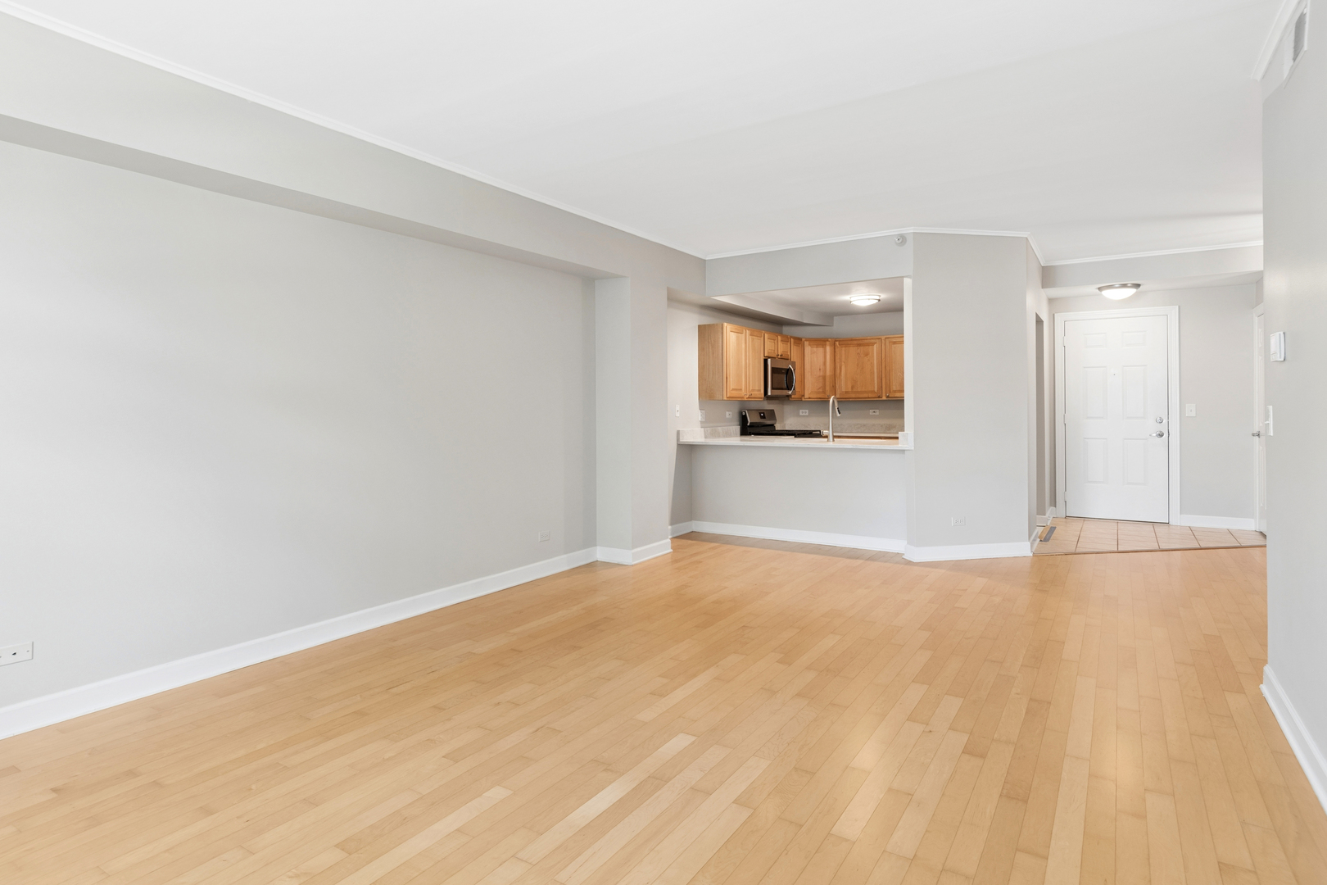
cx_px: 664
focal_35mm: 18
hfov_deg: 90.0
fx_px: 663
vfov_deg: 67.4
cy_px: 442
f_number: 8
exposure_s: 1/10
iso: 250
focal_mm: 12
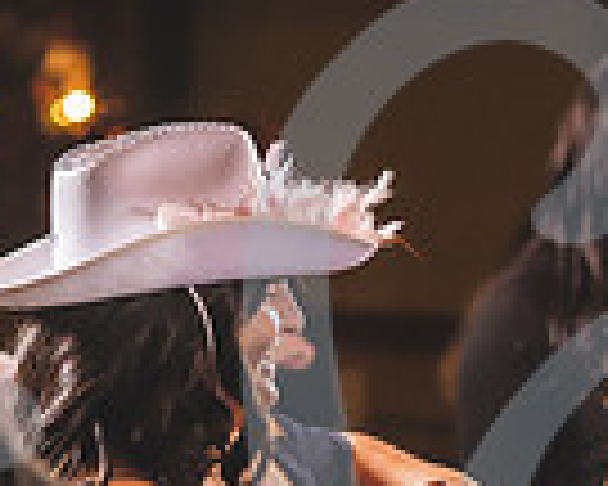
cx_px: 392
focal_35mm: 266
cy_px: 738
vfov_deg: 5.8
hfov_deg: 7.3
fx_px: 4787
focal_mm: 85
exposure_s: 1/200
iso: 800
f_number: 2.8
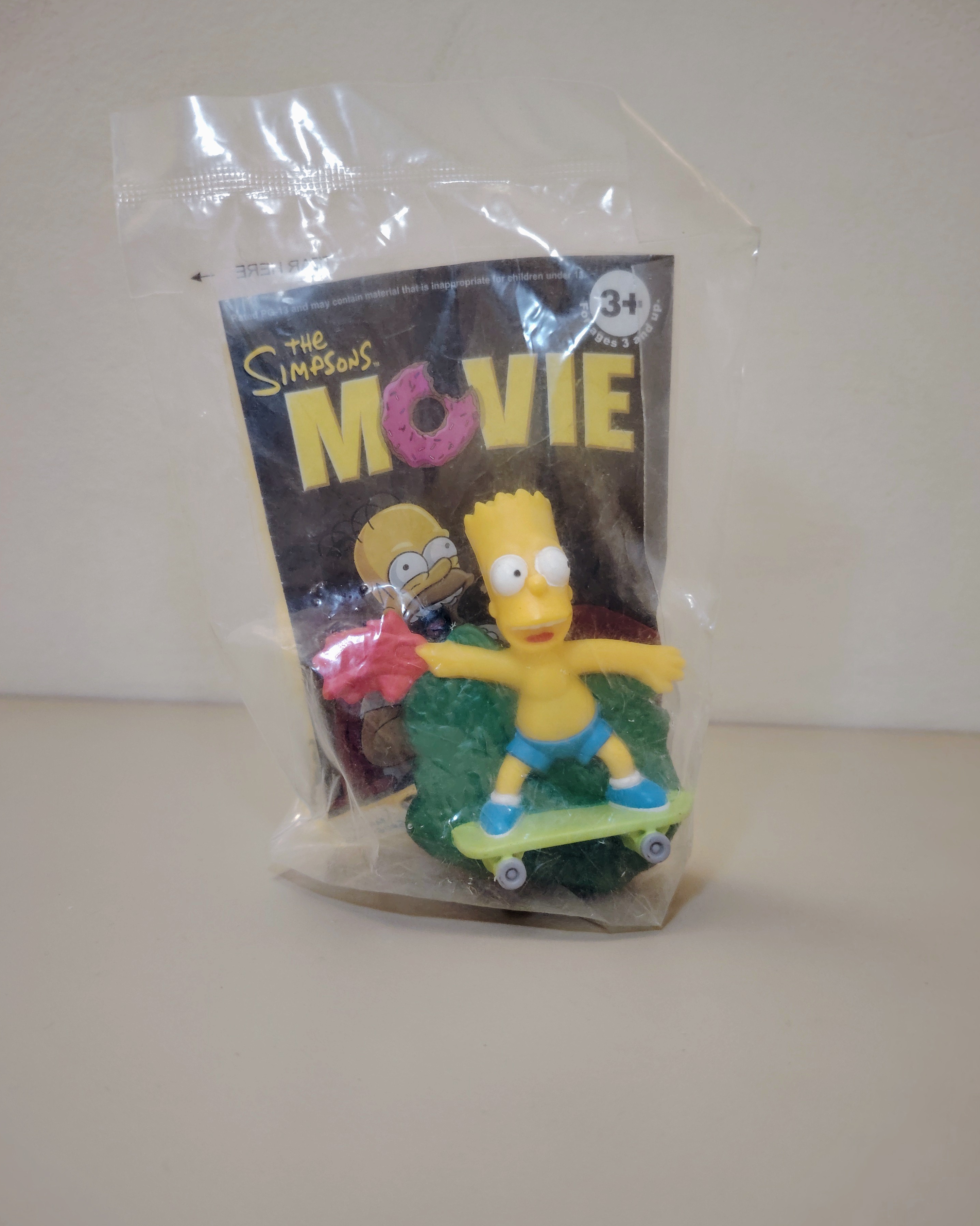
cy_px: 649
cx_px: 484
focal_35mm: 26
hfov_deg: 54.9
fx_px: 943
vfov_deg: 66.0
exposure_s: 1/50
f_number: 1.75
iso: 1250
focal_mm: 5.25
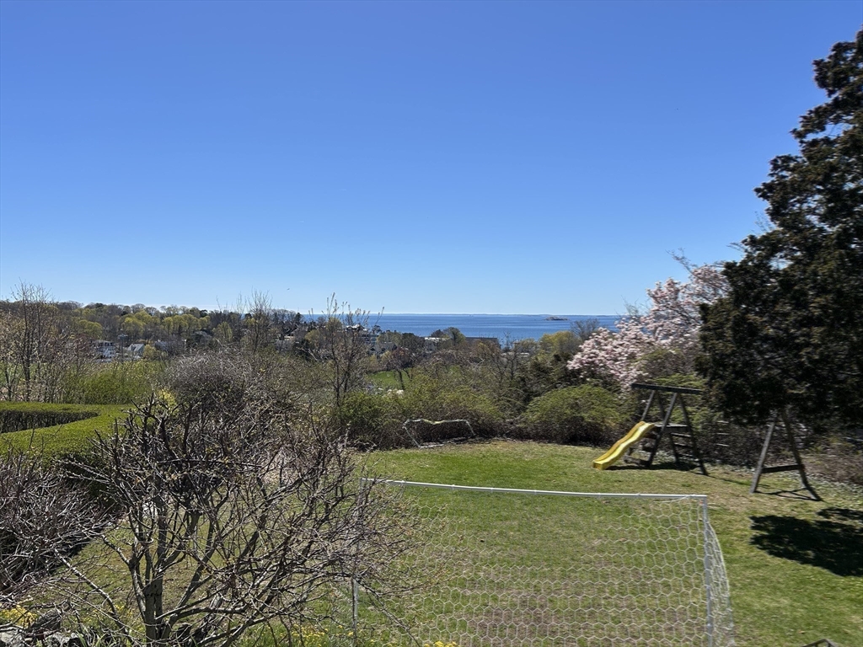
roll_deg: -0.2
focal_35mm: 26
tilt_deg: -0.9
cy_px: 324
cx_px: 432
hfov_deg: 67.3
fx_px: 648
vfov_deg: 53.1
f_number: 1.5
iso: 50
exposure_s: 1/5882
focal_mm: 5.7
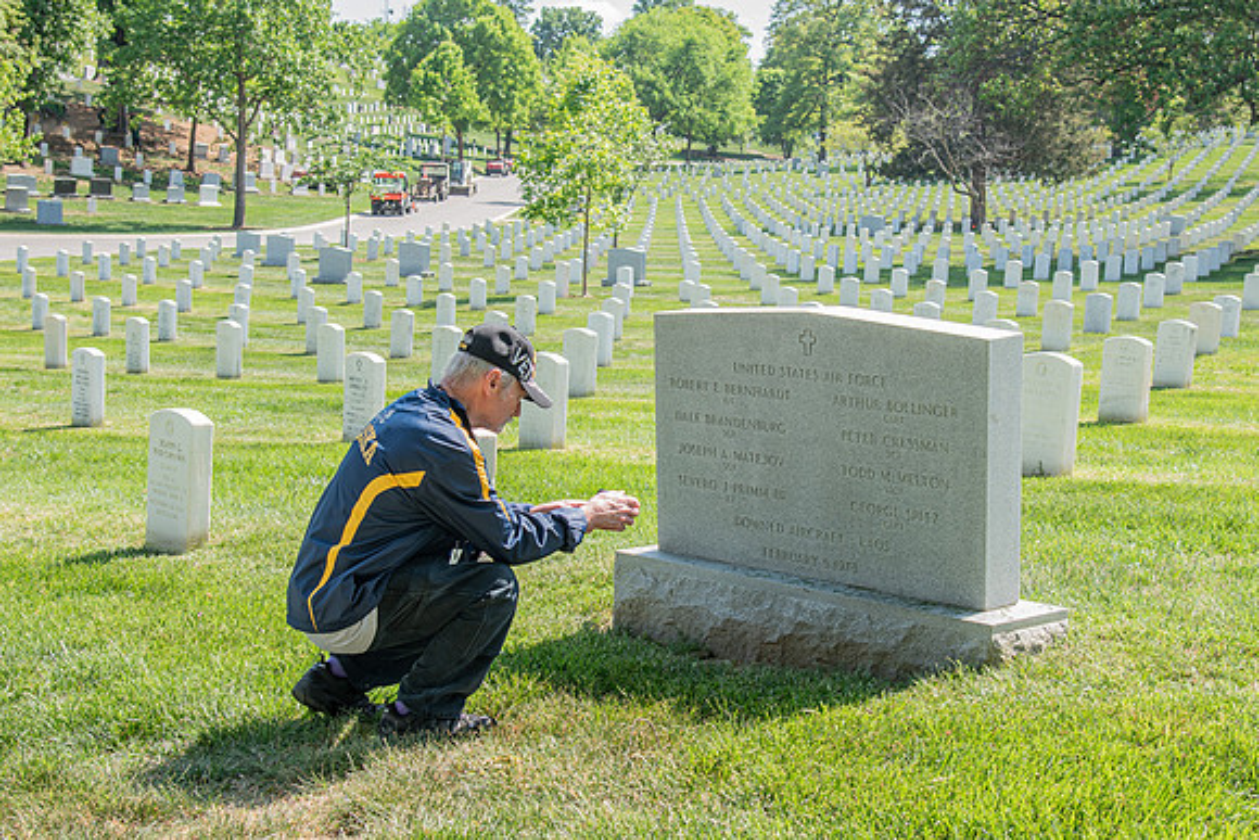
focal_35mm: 55
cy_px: 465
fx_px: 1931
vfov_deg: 24.5
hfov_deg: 36.1
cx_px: 669
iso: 100
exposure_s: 1/125
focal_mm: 40
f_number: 5.6
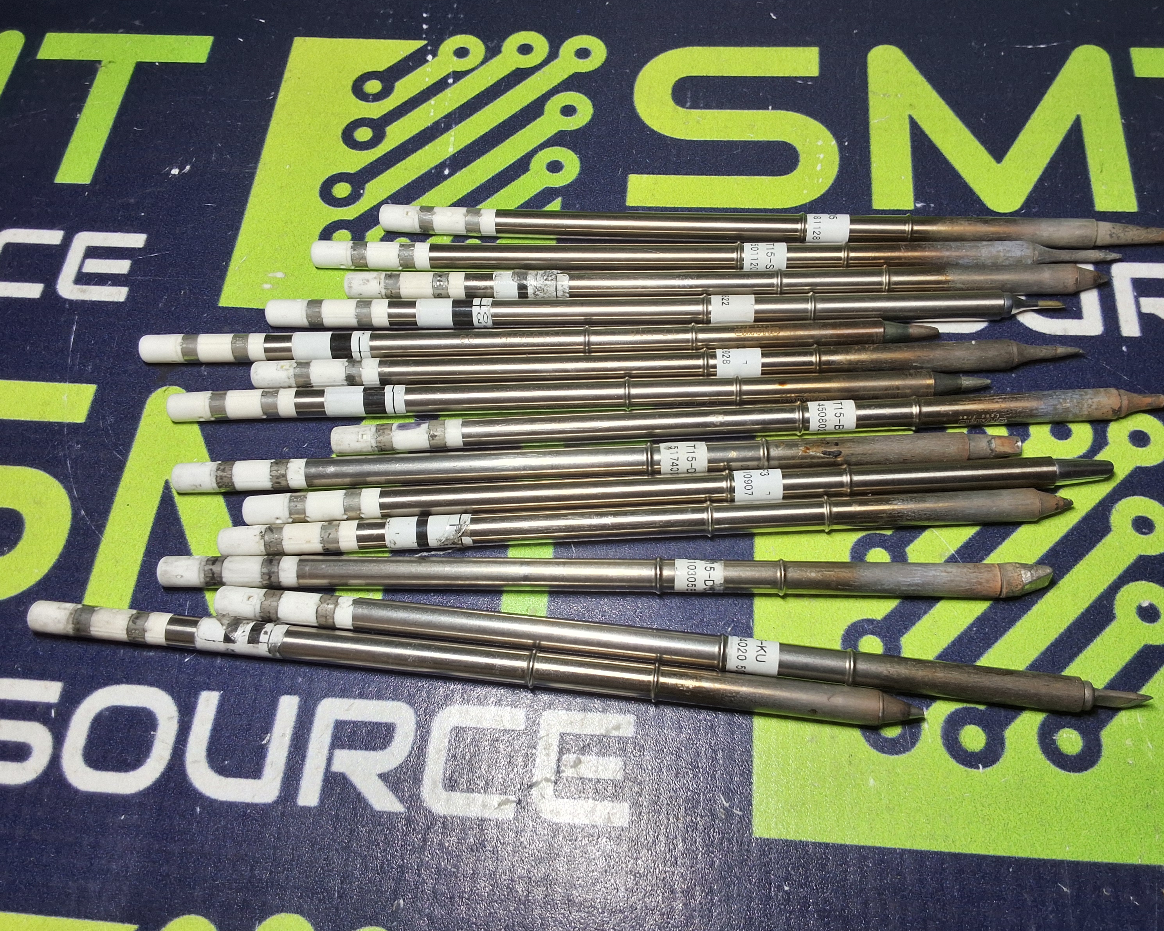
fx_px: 1033
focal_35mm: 30
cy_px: 468
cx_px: 607
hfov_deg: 58.8
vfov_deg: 48.5
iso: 32
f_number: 1.9
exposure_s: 1/131
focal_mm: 2.91
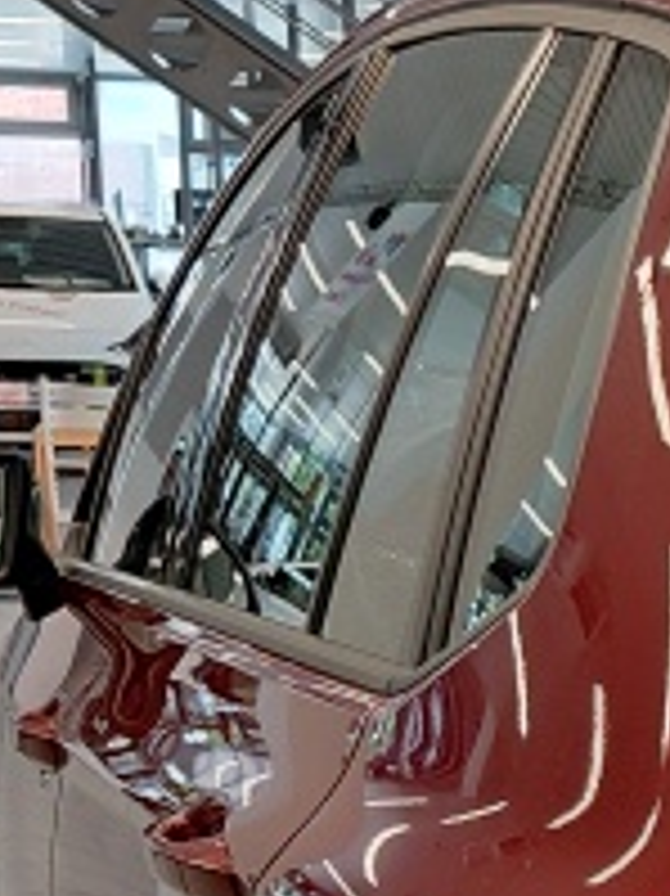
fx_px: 3307
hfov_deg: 10.4
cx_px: 1475
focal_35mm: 128
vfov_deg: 15.0
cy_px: 1029
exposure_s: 1/100
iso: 100
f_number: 1.8
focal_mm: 4.69
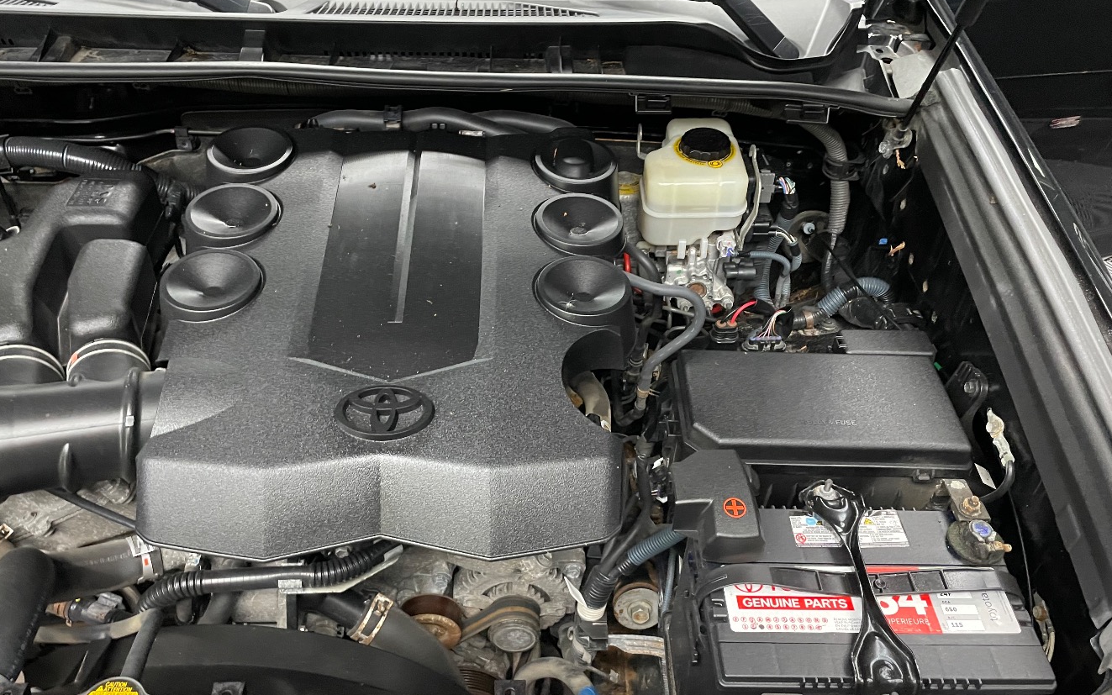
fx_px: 909
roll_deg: +3.6
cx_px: 545
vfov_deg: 41.8
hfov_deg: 62.9
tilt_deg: -42.3
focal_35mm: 30
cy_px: 354
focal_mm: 4.2
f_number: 1.6
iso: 640
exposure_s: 1/40
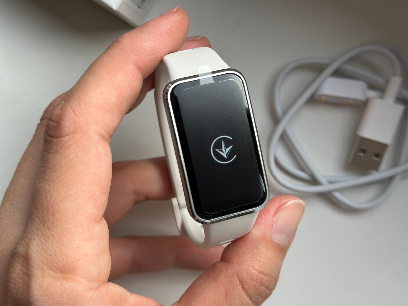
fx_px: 566
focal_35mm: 48
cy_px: 153
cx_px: 204
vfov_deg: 30.3
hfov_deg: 39.7
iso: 80
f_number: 1.78
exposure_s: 1/499
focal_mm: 6.86
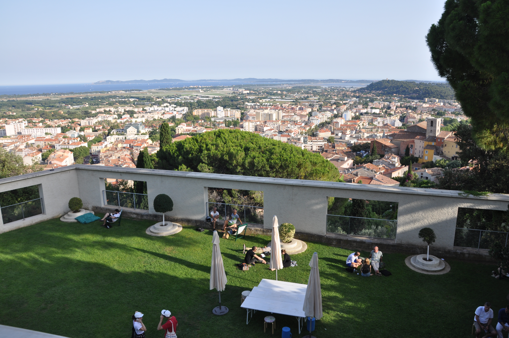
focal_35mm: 27
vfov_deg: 47.8
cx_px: 254
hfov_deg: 67.4
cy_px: 169
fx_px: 381
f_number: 8
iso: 200
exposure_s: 1/250
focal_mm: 18
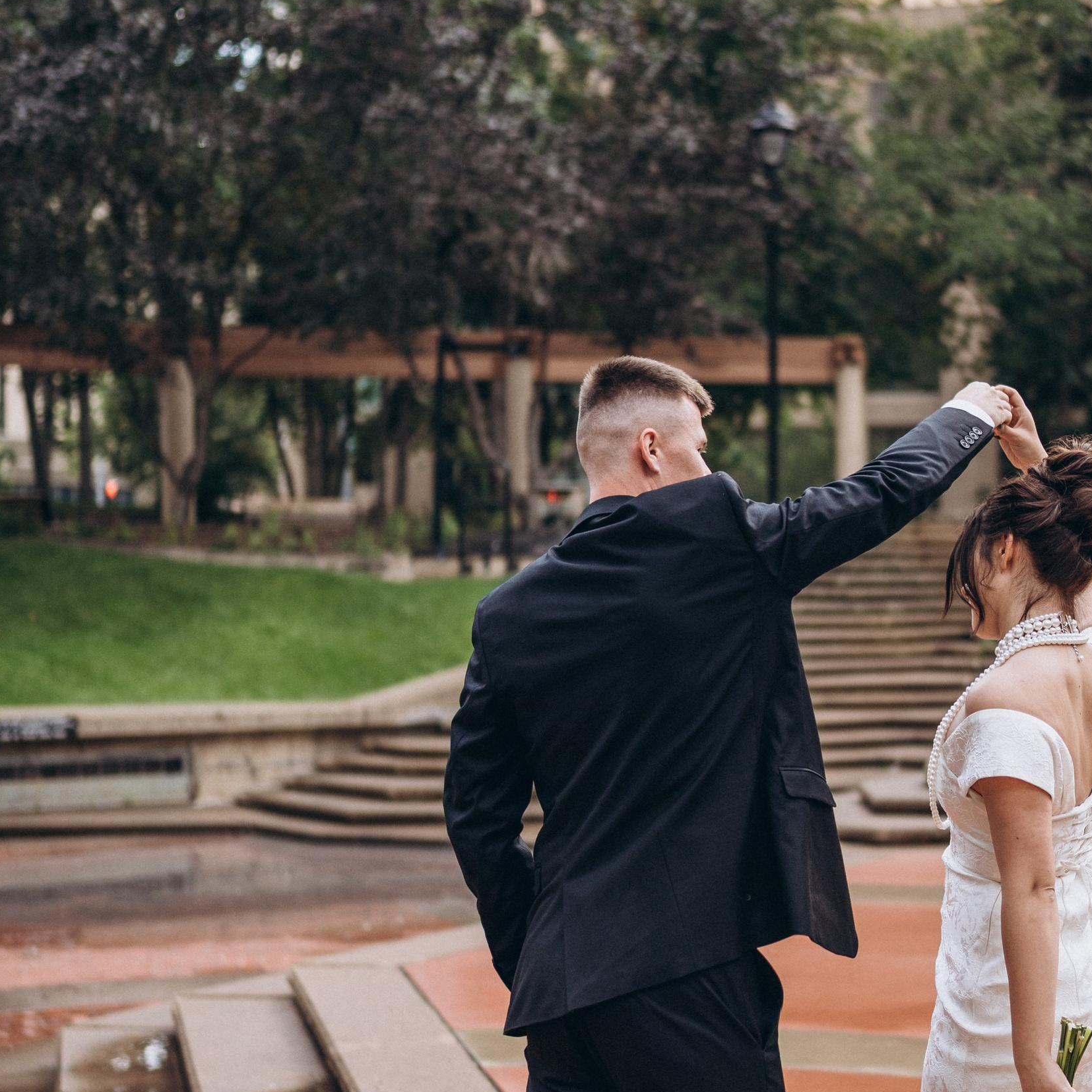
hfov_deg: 24.7
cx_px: 842
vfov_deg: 24.9
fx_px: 2463
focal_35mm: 69
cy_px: 710
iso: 100
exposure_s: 1/4000
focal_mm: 35
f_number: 1.4
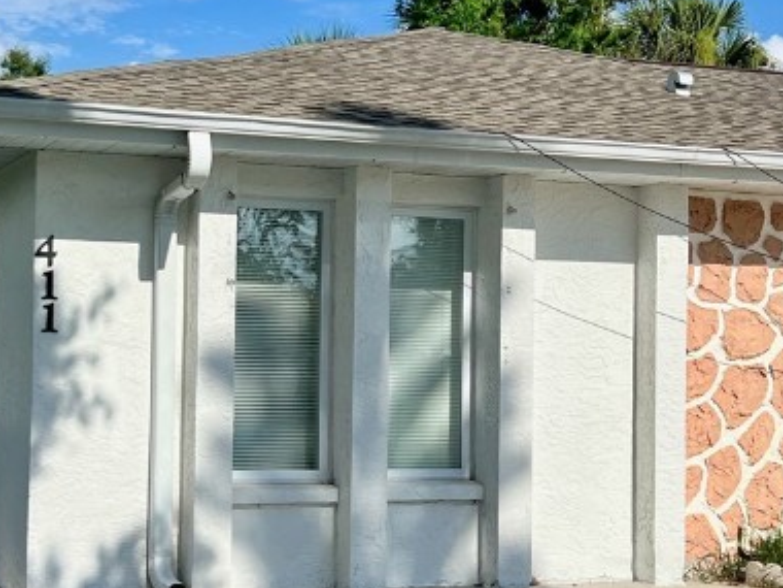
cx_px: 303
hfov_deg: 27.7
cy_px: 299
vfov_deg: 21.0
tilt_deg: +0.7
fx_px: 1583
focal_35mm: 70
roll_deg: -1.0
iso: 50
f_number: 1.5
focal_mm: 5.7
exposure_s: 1/6579
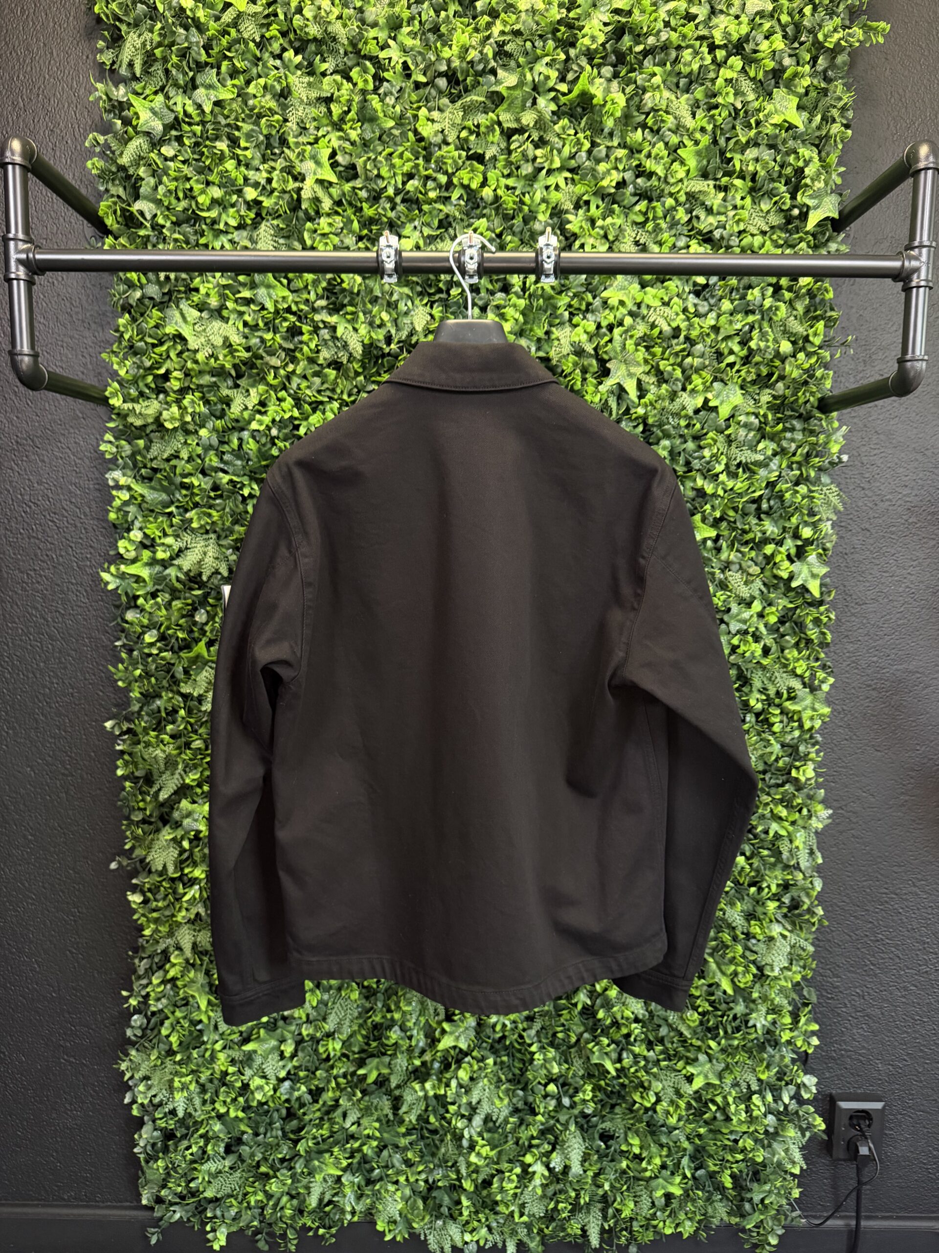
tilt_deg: -6.5
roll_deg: +0.1
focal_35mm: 24
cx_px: 470
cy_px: 626
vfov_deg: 71.6
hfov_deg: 56.8
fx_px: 868
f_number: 1.78
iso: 640
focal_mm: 6.76
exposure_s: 1/60
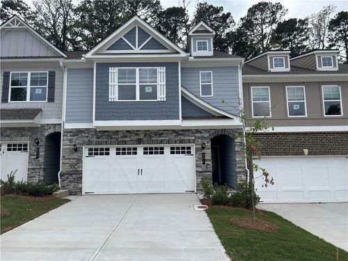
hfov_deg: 67.3
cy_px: 130
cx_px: 174
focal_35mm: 26
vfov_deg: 53.1
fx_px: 261
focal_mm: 5.96
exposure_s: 1/1220
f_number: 1.6
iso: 50
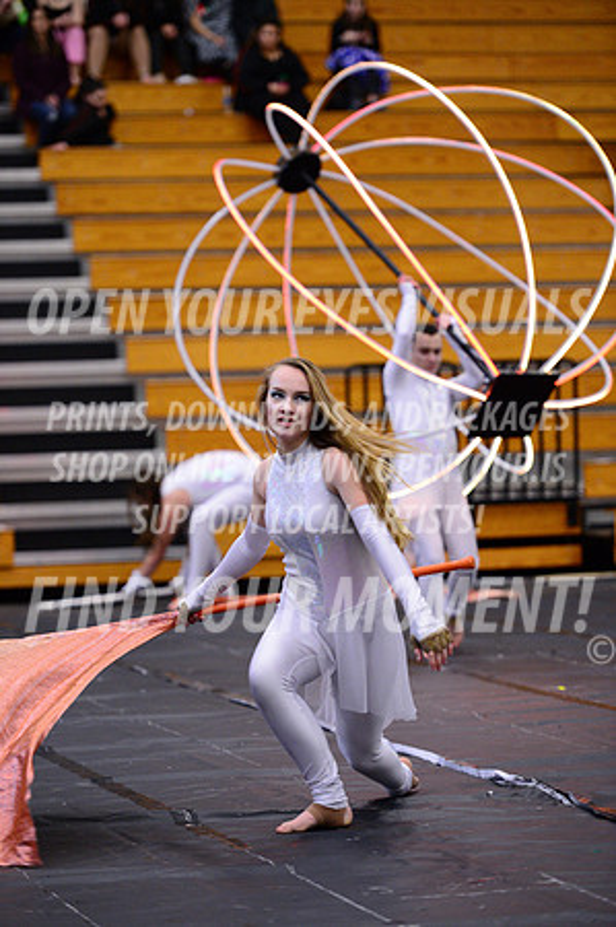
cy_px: 464
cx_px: 308
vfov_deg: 14.7
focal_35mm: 140
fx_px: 3601
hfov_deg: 9.8
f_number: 2.8
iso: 5000
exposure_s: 1/400
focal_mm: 140
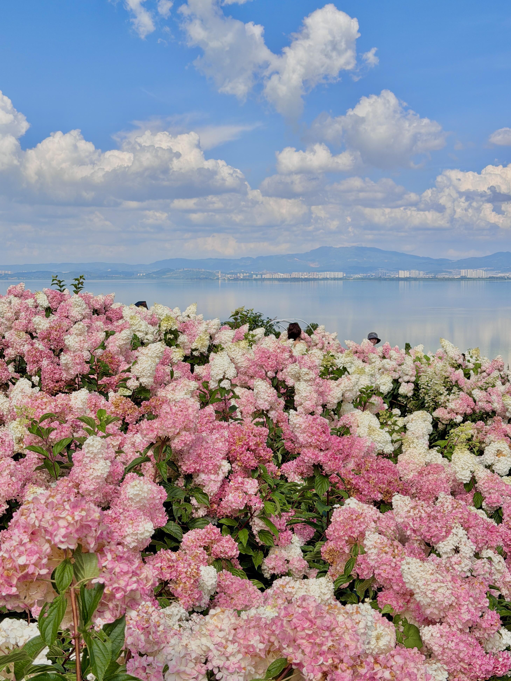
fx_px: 945
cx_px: 256
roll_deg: +0.4
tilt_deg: -3.4
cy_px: 340
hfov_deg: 30.3
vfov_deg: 39.7
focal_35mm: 48
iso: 64
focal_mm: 6.76
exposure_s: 1/7143
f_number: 1.78
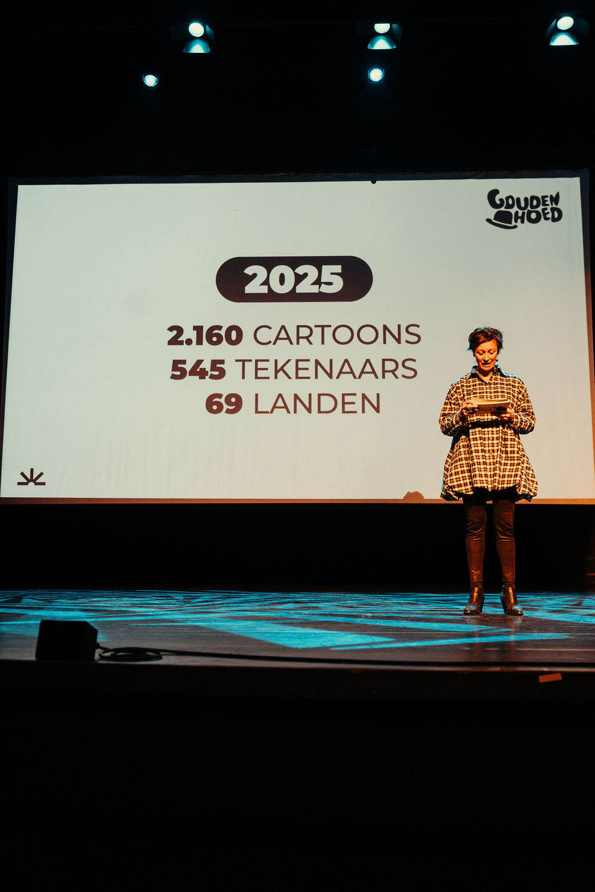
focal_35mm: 35
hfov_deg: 37.9
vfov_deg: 54.4
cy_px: 446
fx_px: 868
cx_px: 298
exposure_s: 1/250
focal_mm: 35
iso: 3200
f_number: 2.8
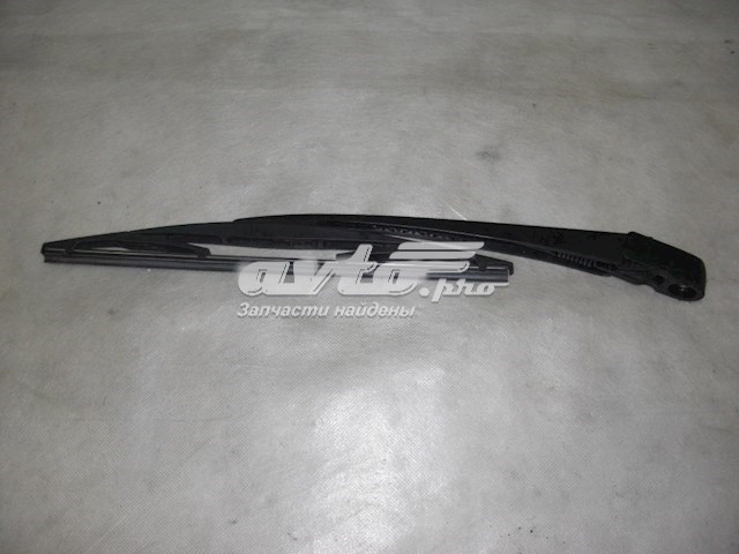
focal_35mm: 36
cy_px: 277
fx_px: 769
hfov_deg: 51.4
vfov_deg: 39.7
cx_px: 370
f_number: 2.8
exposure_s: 1/60
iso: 100
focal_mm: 6.3
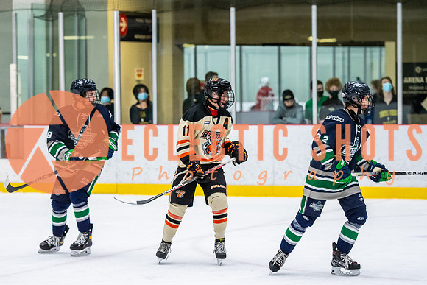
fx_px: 1957
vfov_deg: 8.3
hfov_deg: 12.4
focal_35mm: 165
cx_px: 214
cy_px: 142
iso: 2200
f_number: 2.8
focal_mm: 110
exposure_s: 1/640
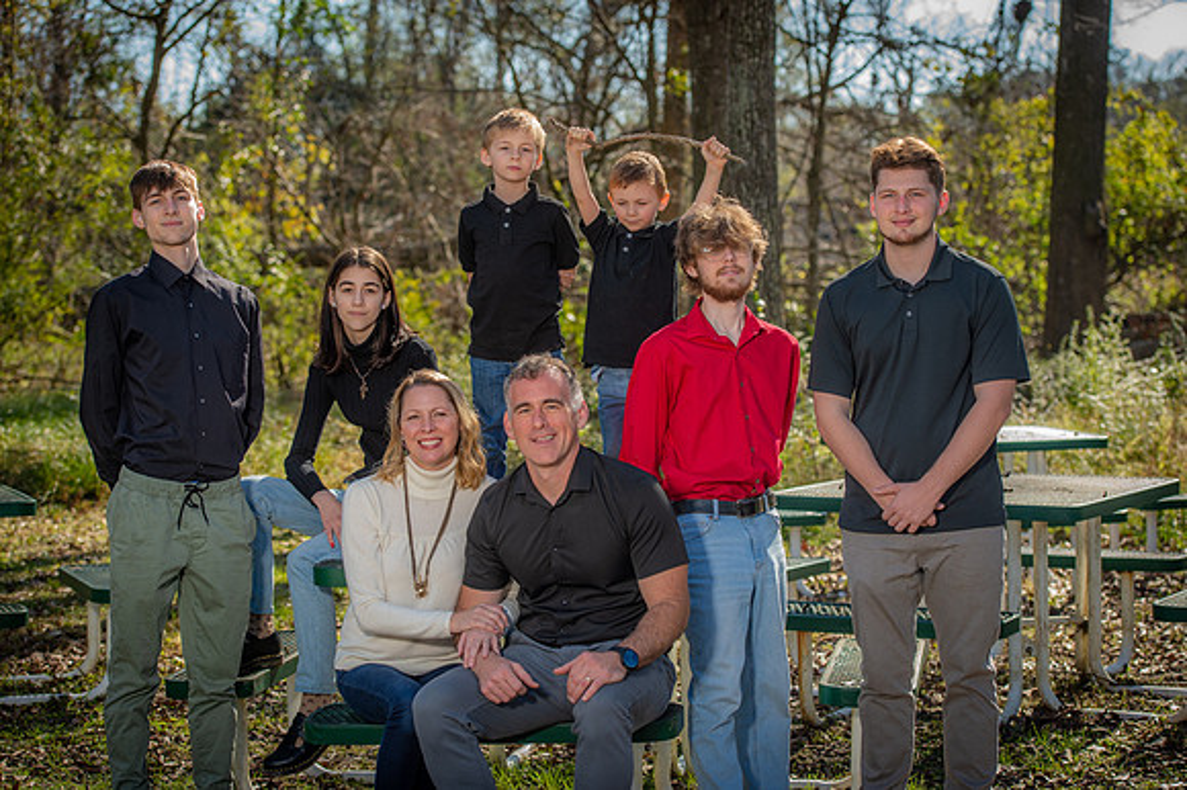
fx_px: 2471
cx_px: 594
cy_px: 395
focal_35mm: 75
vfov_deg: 18.2
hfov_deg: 27.0
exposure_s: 1/250
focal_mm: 75
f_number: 4
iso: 50
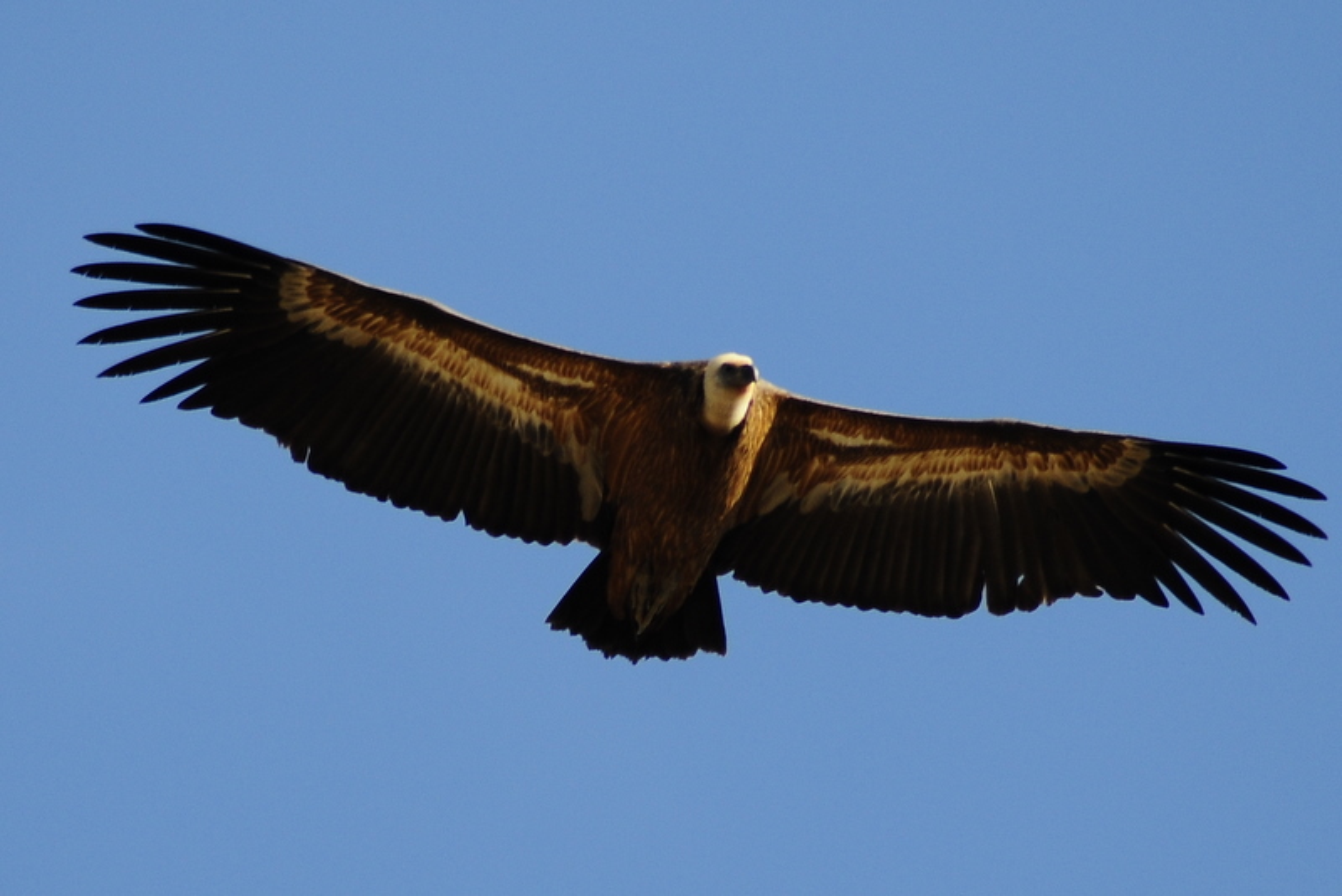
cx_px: 671
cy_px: 448
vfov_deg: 3.1
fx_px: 16780
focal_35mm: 450
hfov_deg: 4.6
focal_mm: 300
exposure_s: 1/640
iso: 200
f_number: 5.6
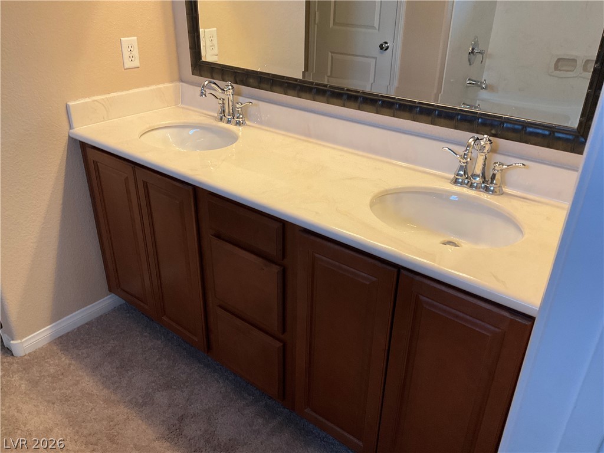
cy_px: 226
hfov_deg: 61.7
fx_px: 506
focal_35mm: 29
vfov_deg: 48.2
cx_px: 302
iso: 125
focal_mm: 3
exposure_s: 1/60
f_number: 1.8
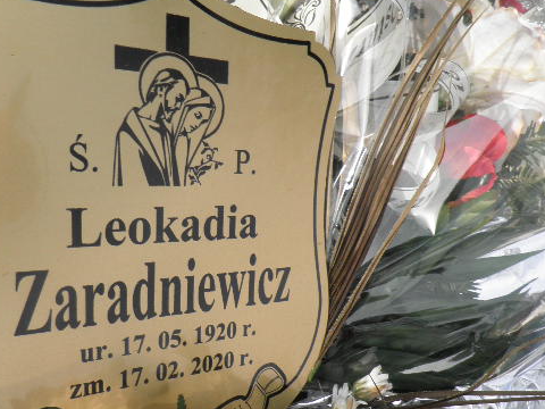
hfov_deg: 56.1
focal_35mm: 32
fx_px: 504
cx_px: 202
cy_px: 247
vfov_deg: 43.9
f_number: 8.3
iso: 64
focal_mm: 4.3
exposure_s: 1/80
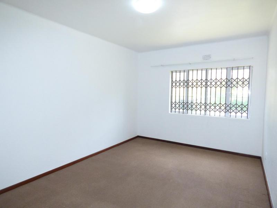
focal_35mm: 20
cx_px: 138
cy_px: 104
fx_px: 160
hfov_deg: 81.7
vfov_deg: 66.0
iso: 400
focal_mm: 3.58
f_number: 4.5
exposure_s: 1/60
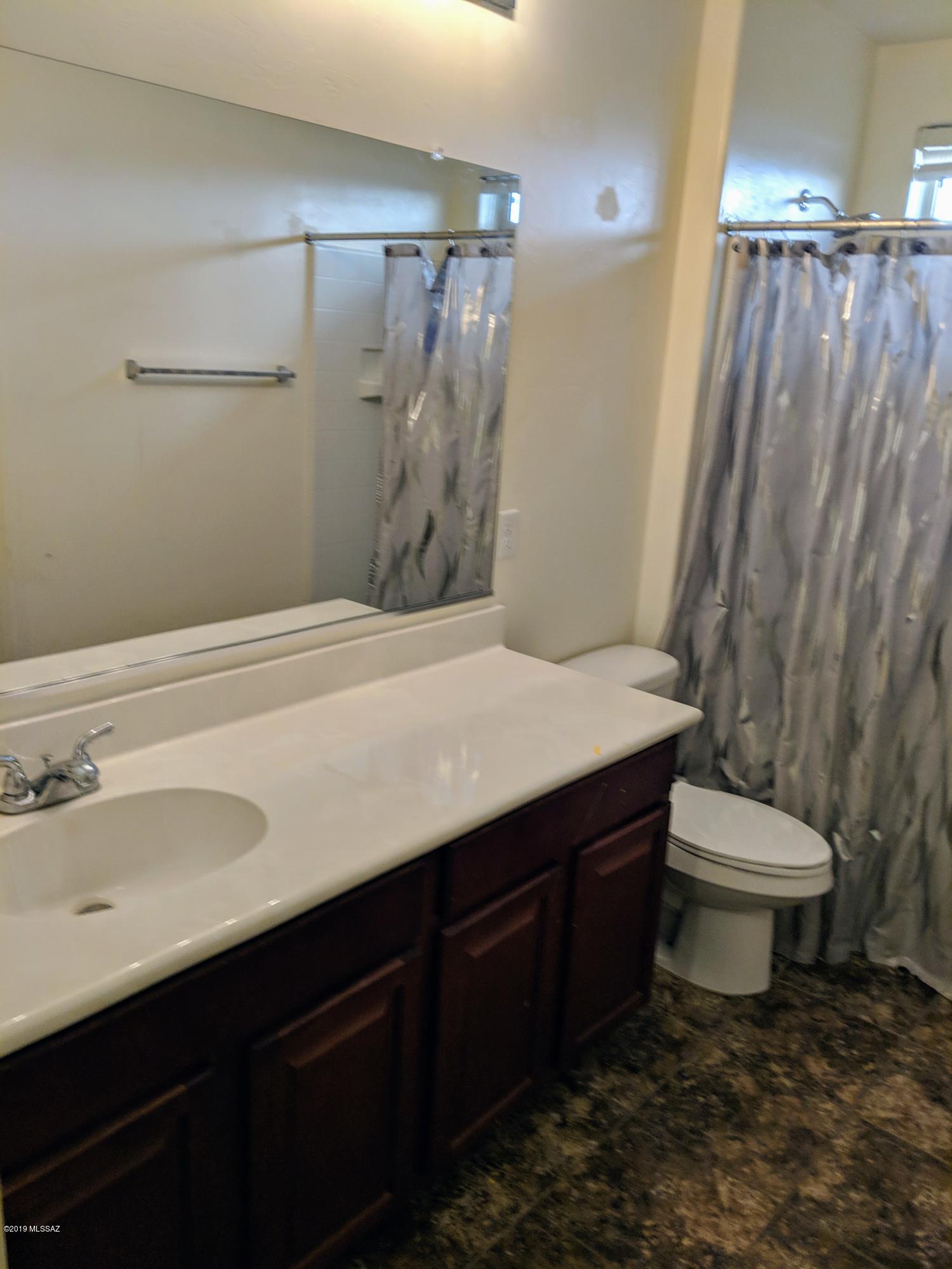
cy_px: 634
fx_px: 990
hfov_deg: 51.4
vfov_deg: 65.3
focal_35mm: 27
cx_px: 476
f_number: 1.8
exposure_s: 1/120
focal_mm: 4.44
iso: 142
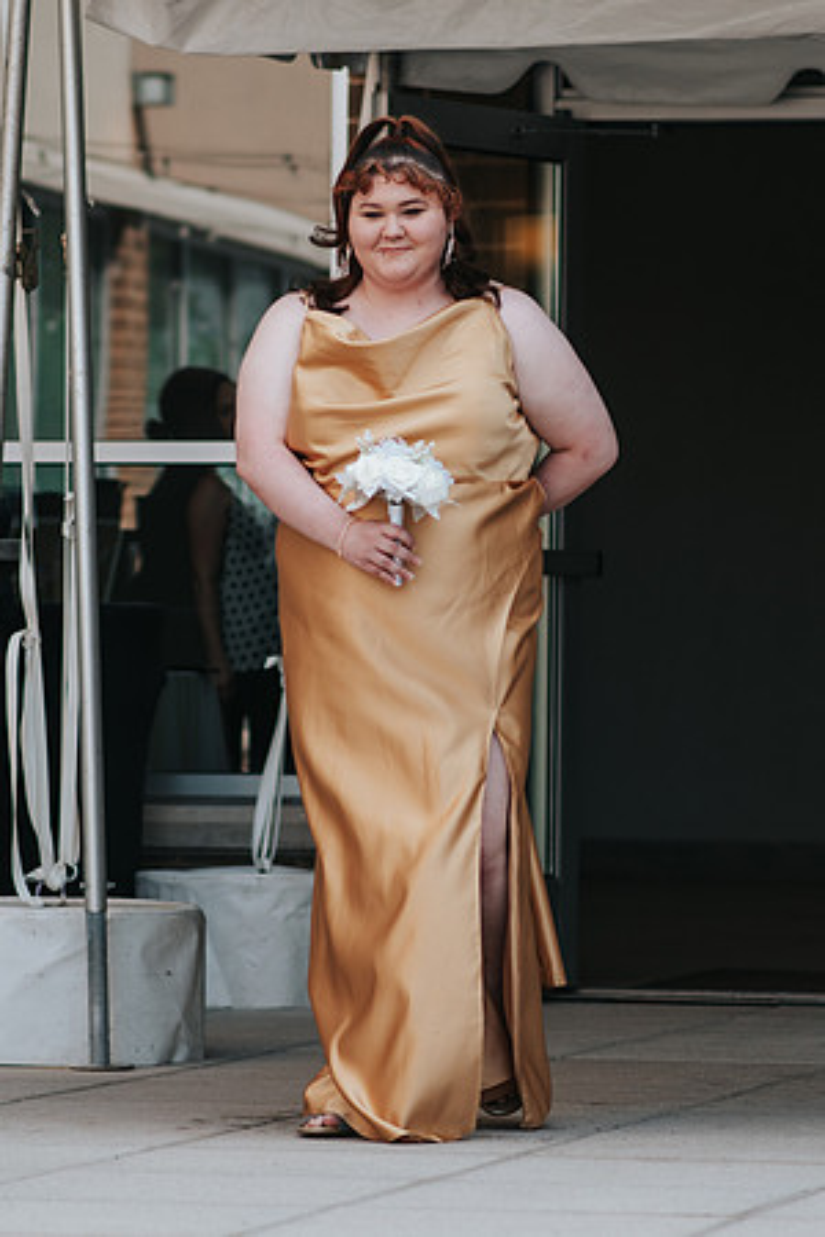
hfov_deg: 7.1
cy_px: 619
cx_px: 454
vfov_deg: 10.6
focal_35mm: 194
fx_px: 6672
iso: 100
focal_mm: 85
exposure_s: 1/800
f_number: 2.8
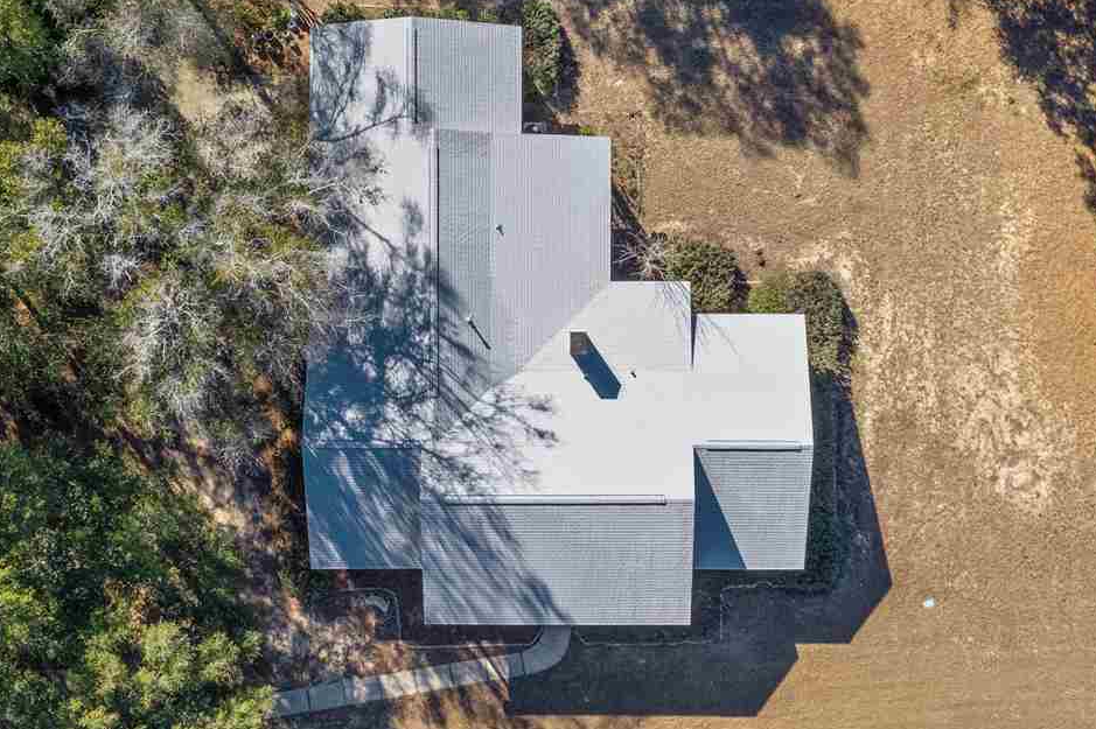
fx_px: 1461
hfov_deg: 41.1
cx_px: 571
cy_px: 357
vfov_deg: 28.0
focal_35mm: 48
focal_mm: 8.38
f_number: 2.8
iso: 100
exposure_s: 1/100
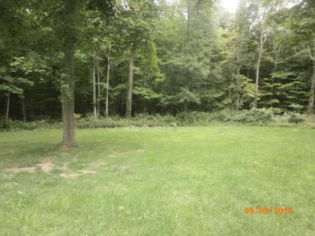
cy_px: 118
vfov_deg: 53.1
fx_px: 237
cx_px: 158
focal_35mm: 26
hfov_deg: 67.3
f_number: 2.8
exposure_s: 1/250
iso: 500
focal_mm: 4.7
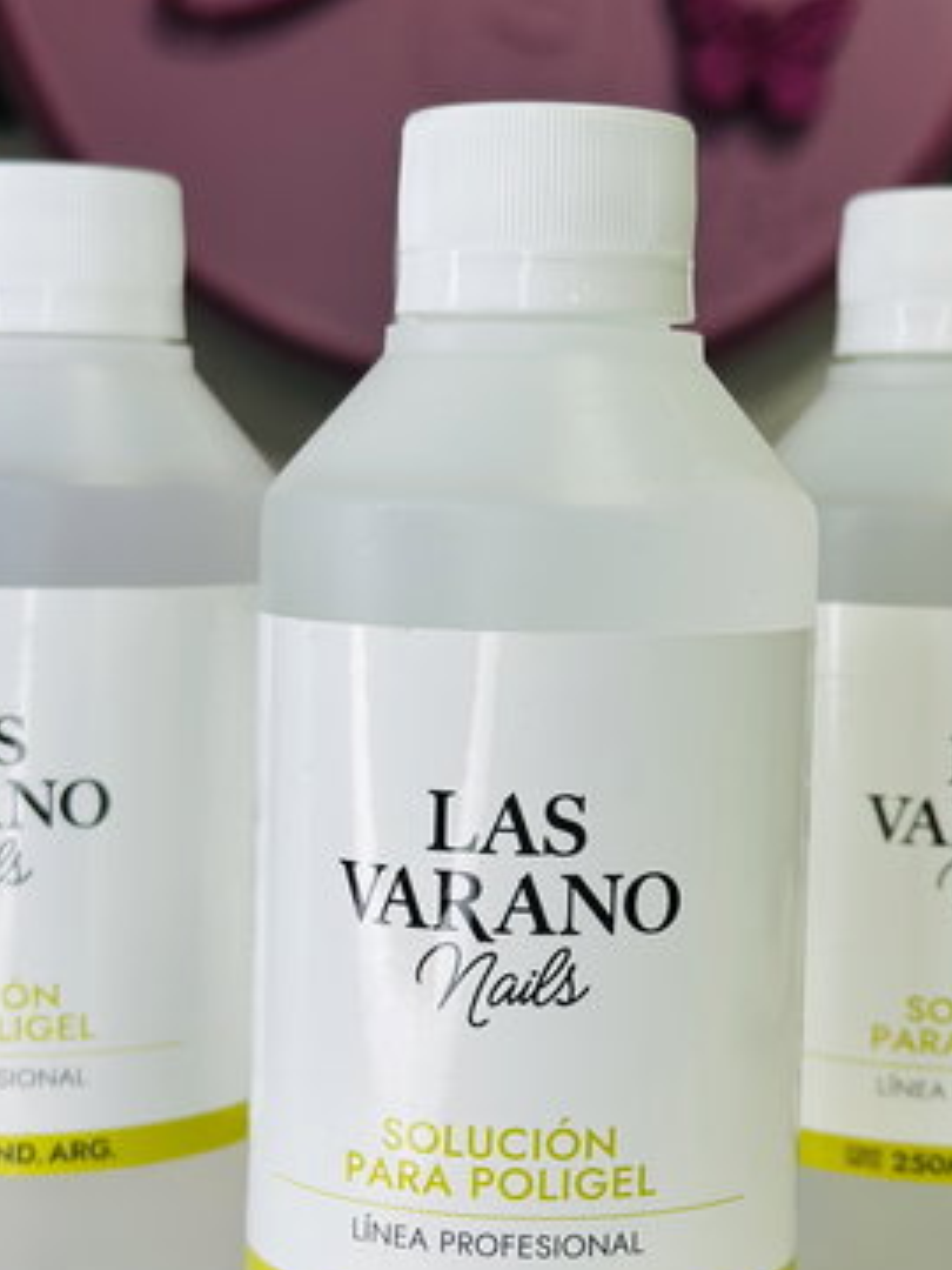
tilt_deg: -5.2
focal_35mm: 71
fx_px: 2603
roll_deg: -2.5
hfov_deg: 20.7
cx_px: 490
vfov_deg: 27.4
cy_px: 711
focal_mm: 6.86
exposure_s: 1/100
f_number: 1.78
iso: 64
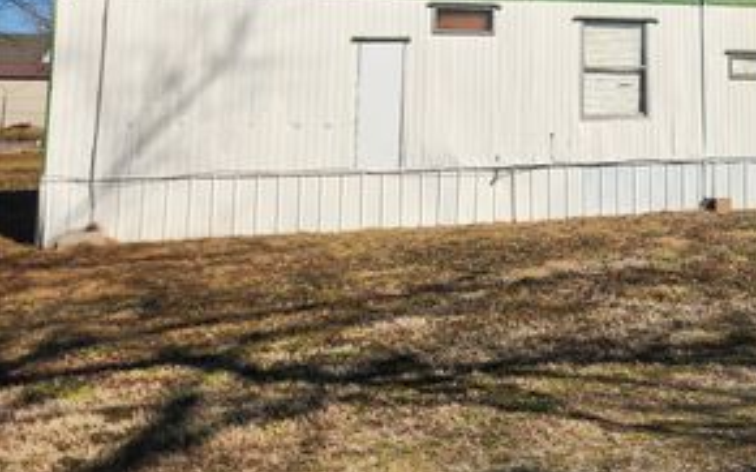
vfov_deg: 28.9
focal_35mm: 42
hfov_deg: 44.0
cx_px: 647
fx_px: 865
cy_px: 17
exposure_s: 1/3273
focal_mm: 5.4
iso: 20
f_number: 1.8
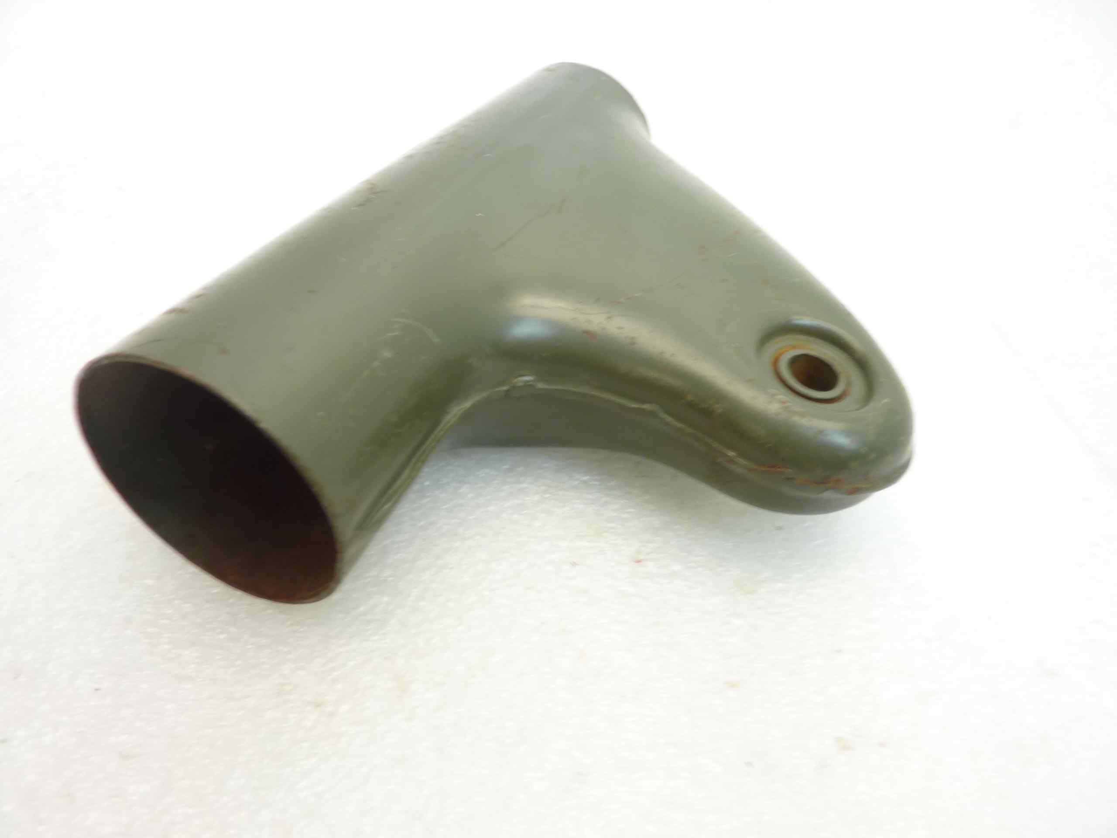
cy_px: 419
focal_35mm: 25
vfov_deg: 54.9
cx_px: 558
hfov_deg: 69.4
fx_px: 807
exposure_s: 1/13
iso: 80
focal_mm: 4.1
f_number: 3.3
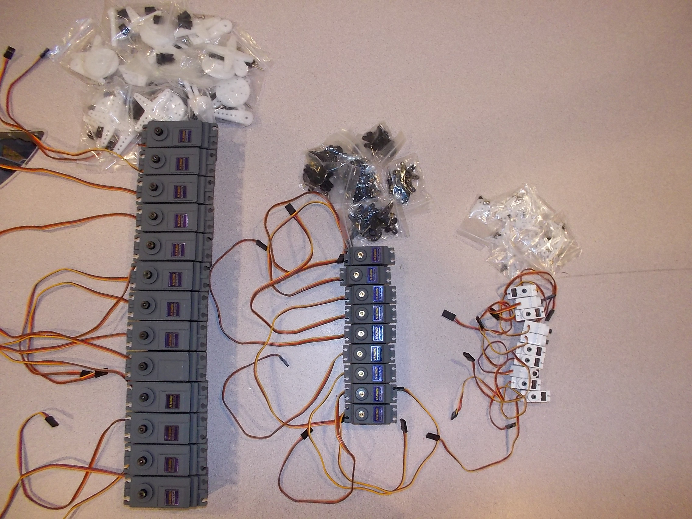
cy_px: 260
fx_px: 580
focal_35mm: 29
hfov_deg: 61.7
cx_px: 346
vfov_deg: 48.2
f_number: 3.3
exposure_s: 1/25
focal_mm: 4.1
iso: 200
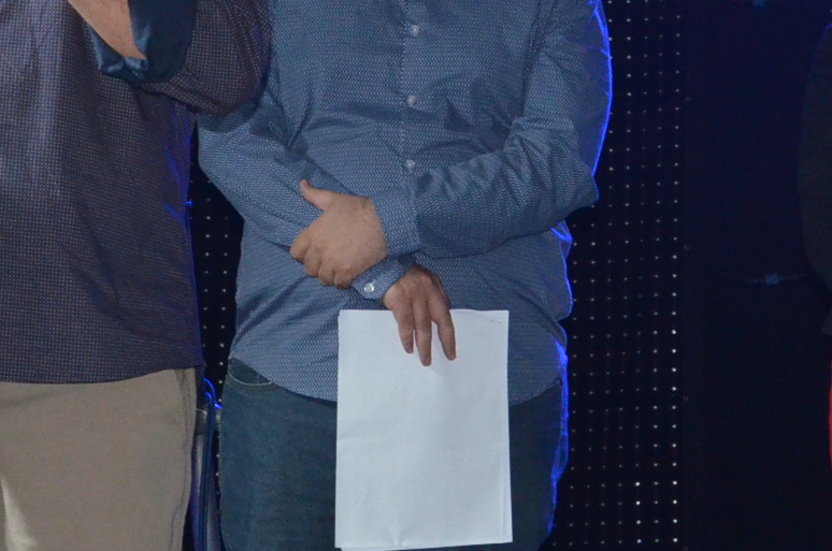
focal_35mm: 191
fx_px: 4406
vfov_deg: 7.2
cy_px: 154
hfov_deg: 10.6
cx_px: 970
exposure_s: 1/160
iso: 2500
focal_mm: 40
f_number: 6.3
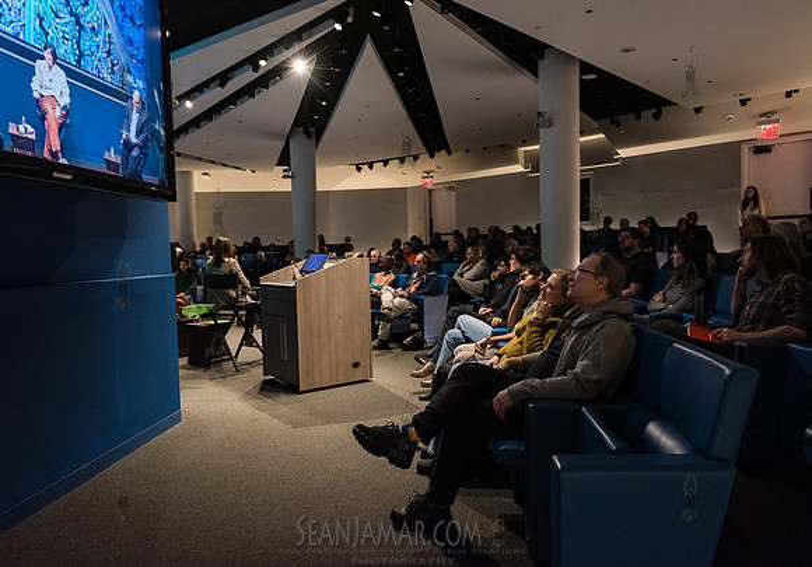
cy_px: 284
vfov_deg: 52.1
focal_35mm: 25
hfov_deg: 70.0
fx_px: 579
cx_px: 430
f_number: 4
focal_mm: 24
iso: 6400
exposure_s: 1/160
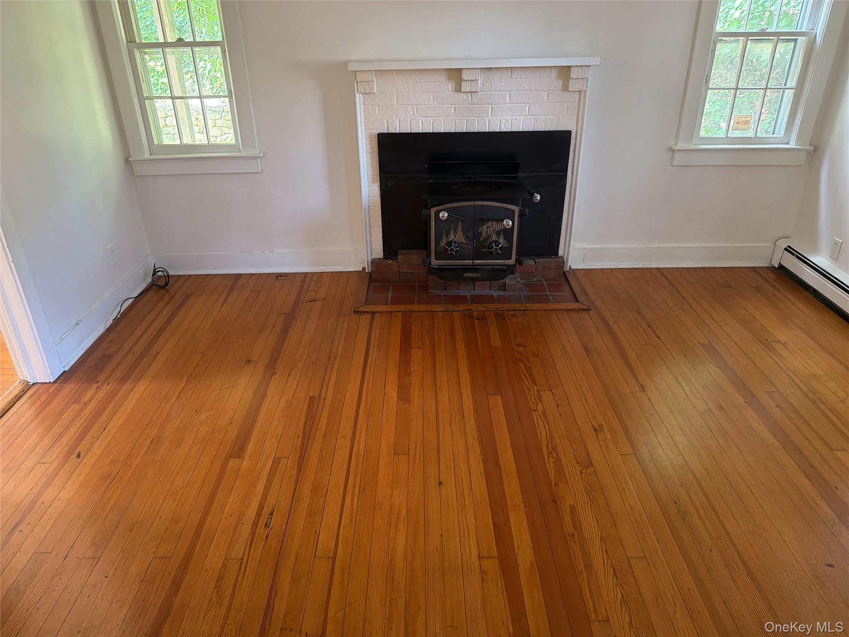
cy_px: 318
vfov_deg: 56.8
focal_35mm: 24
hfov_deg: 71.6
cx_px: 424
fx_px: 589
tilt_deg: -27.7
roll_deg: +0.4
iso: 320
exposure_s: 1/60
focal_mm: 6.76
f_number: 1.78
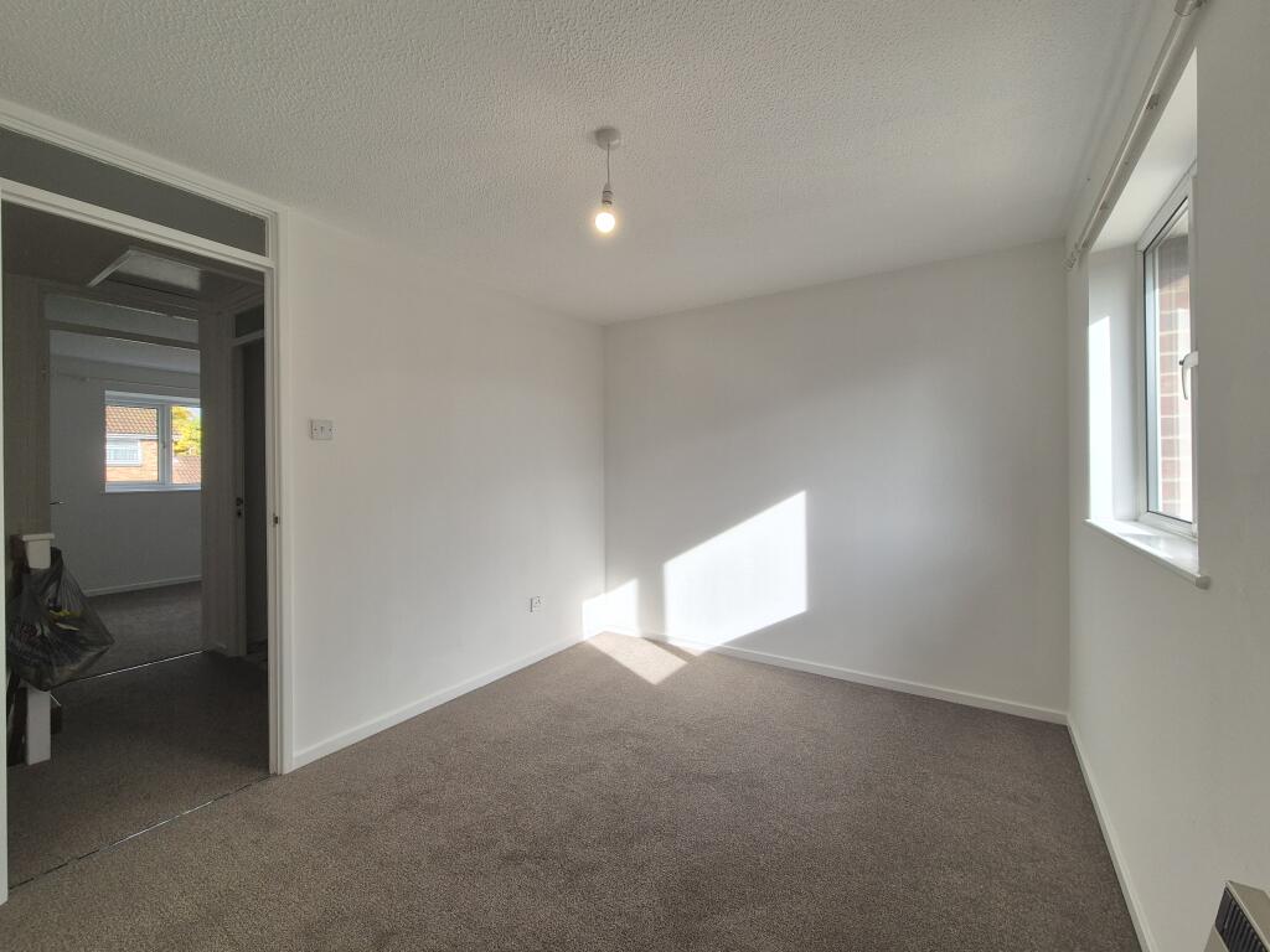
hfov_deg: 106.2
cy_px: 476
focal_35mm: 13
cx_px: 635
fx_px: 477
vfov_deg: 89.9
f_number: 2.2
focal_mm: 2.2
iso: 50
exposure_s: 1/342
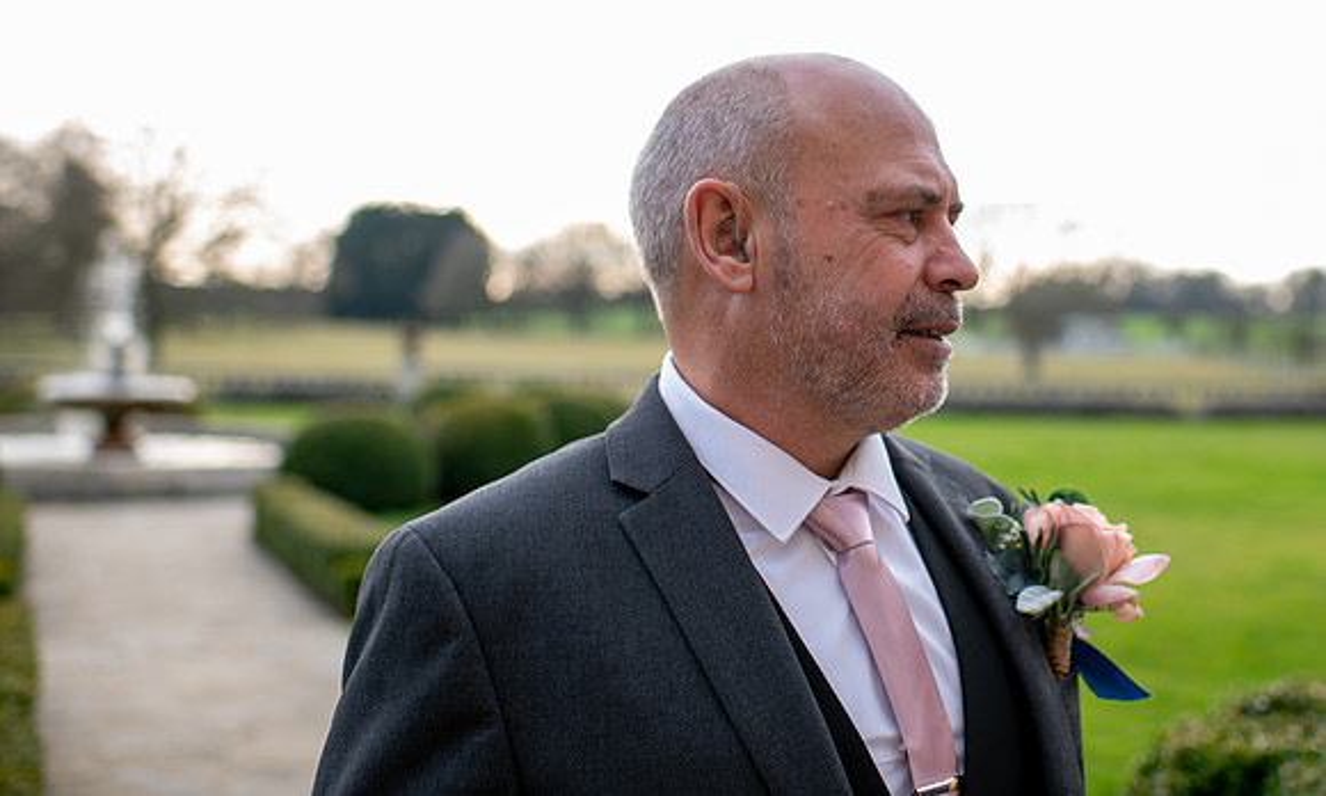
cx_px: 866
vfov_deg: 26.3
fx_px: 1683
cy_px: 220
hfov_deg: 42.5
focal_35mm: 47
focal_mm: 35
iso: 100
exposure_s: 1/320
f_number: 2.5
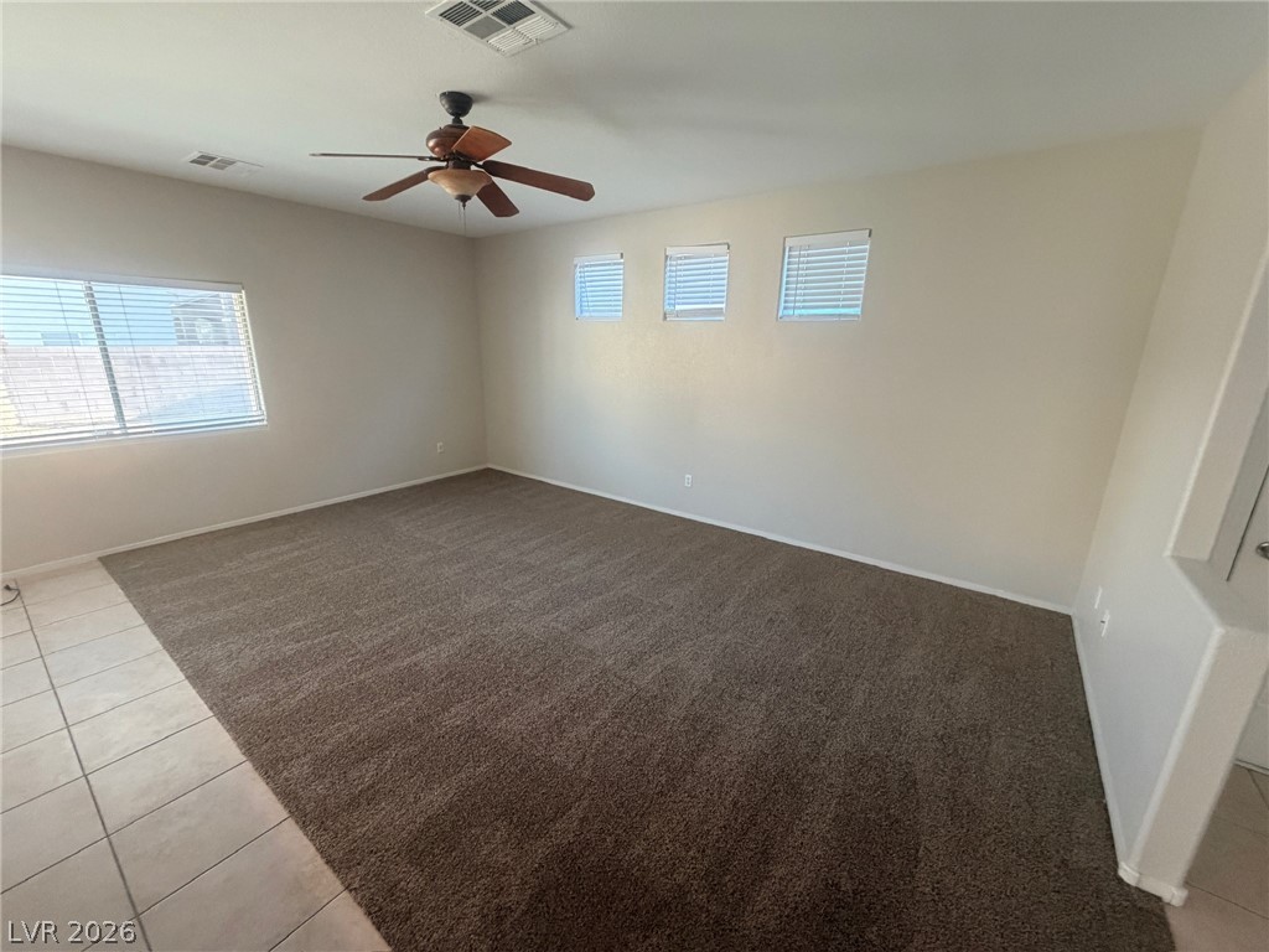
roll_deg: -0.4
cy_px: 476
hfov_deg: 102.1
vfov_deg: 85.7
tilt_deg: -15.7
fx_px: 513
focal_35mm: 14
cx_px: 634
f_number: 2.2
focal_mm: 2.22
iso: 500
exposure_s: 1/60
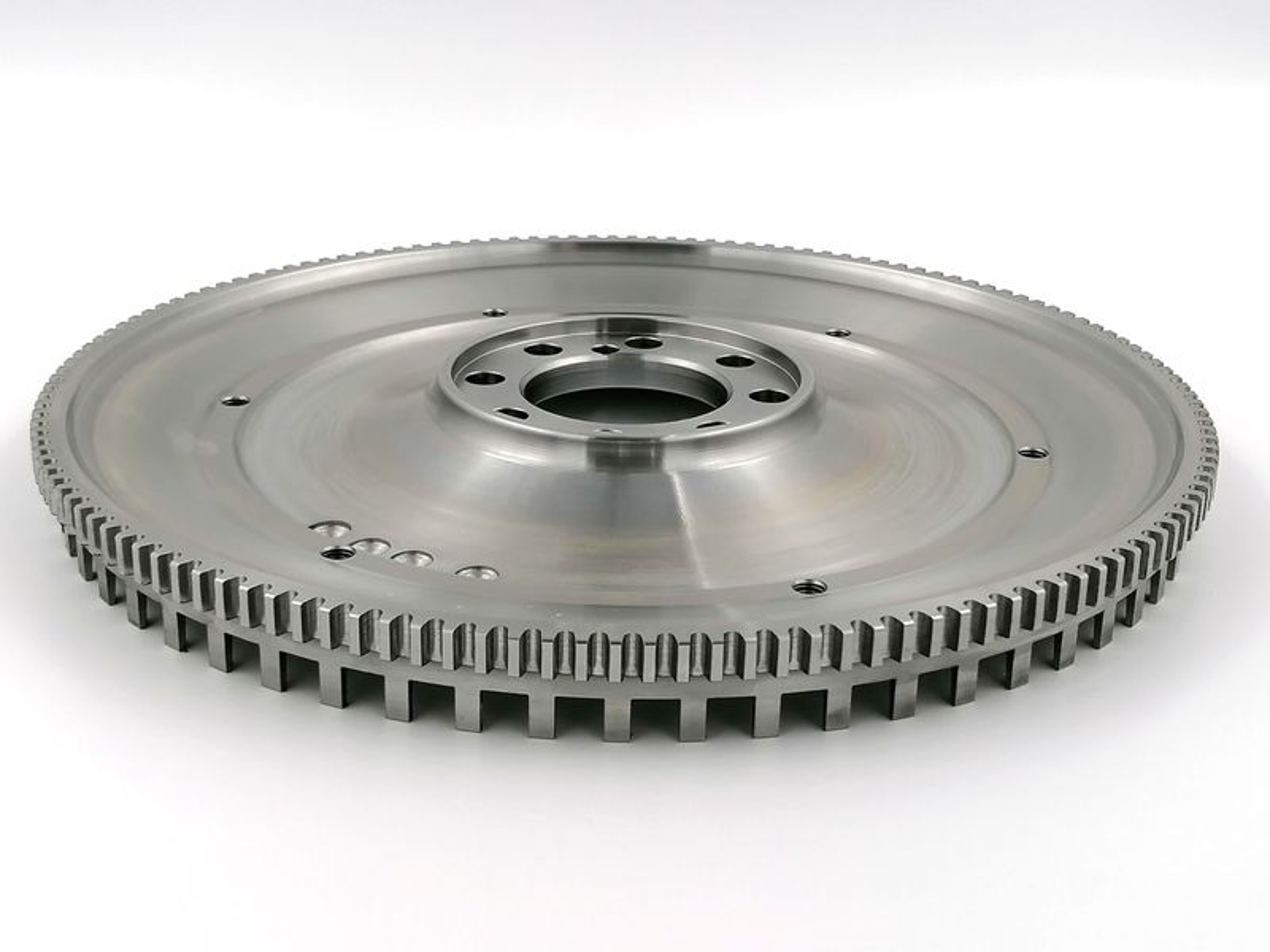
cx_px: 635
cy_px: 476
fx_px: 2018
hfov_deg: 34.9
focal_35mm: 55
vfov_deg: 26.6
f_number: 1.8
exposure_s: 1/182
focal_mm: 4.75
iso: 50
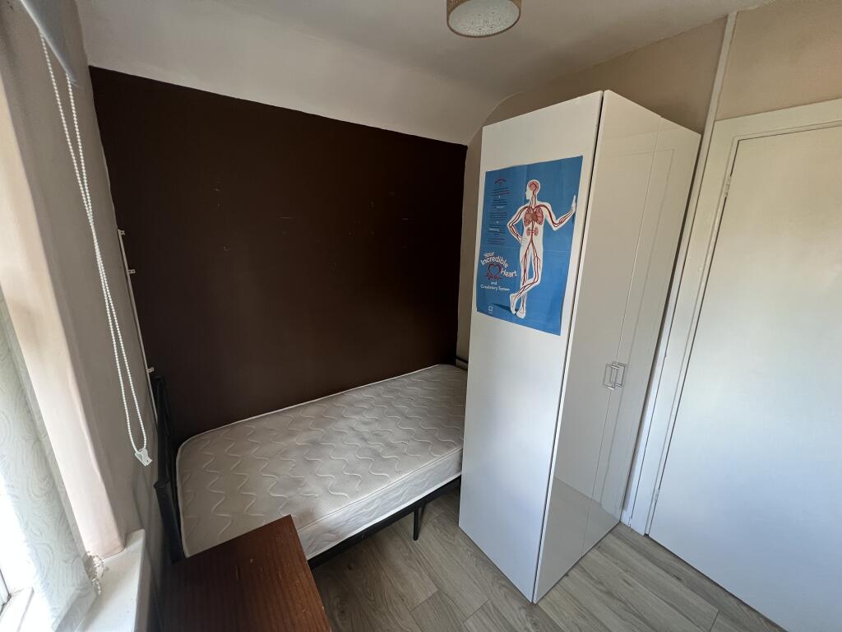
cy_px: 316
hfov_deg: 106.2
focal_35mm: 13
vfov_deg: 89.9
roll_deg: -1.4
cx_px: 421
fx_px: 316
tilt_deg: -14.7
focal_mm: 1.57
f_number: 1.8
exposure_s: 1/60
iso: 250
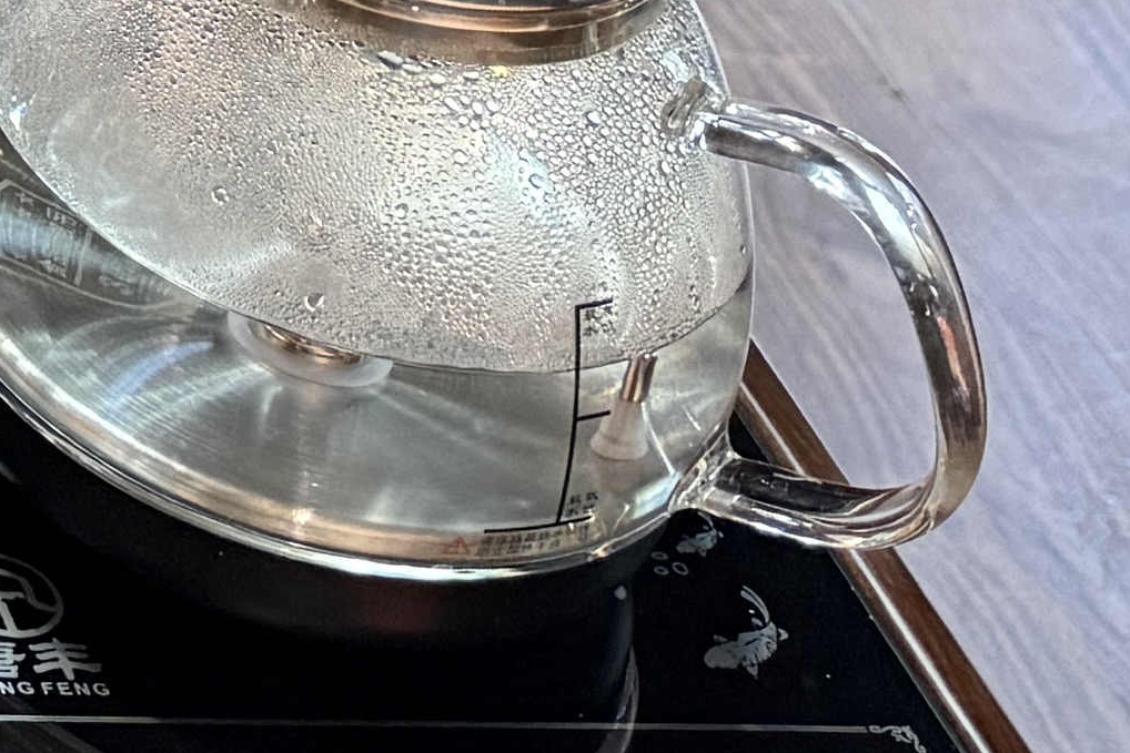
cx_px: -1274
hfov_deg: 12.5
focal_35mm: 140
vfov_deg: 9.0
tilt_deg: -24.5
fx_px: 4395
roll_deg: -3.5
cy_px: -984
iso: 250
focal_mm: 6.76
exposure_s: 1/50
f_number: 1.78
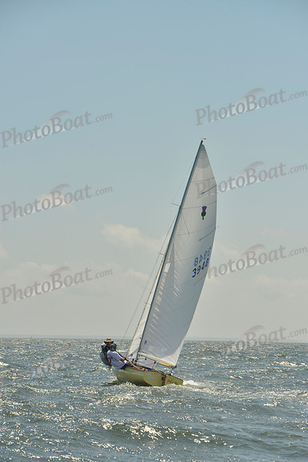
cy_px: 231
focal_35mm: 120
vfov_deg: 17.1
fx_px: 1539
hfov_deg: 11.4
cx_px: 154
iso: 200
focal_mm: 120
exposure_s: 1/1250
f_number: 9
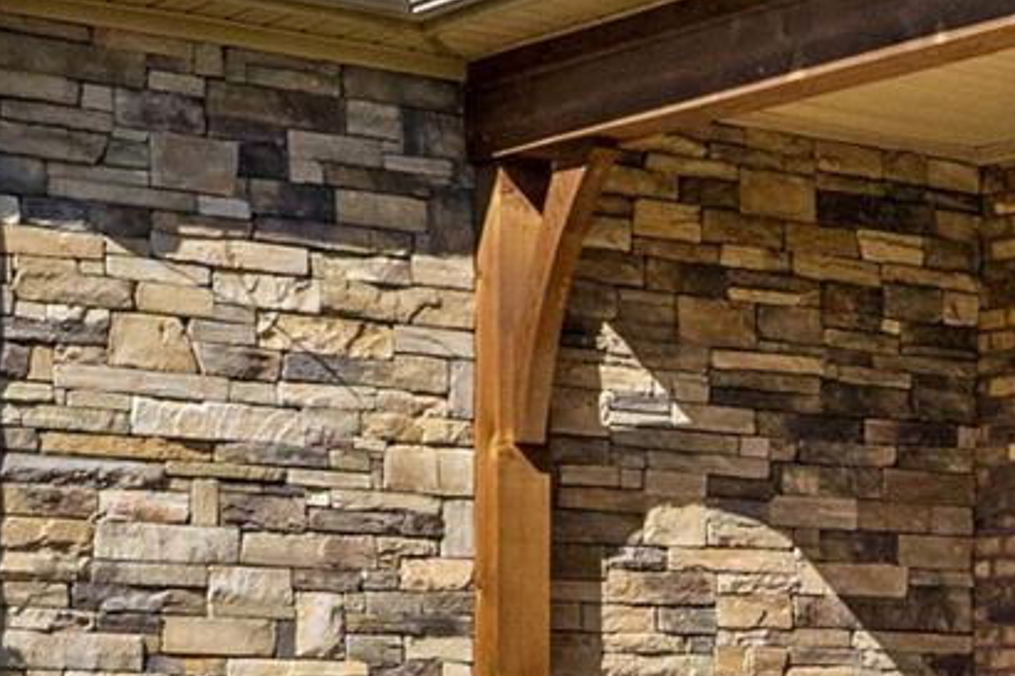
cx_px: 1136
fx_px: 3100
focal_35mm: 110
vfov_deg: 12.3
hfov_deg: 17.9
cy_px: 709
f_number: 2.8
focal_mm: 8.38
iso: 120
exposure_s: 1/1600
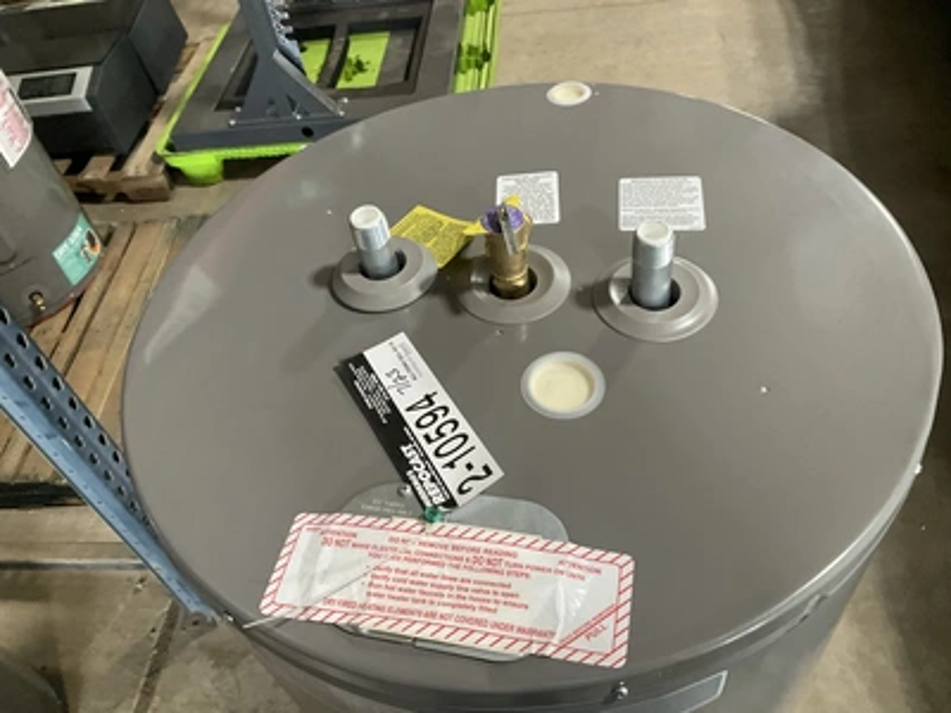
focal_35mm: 29
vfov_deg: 48.2
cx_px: 476
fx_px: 797
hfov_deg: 61.7
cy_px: 356
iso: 125
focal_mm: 3
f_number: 1.8
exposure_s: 1/60
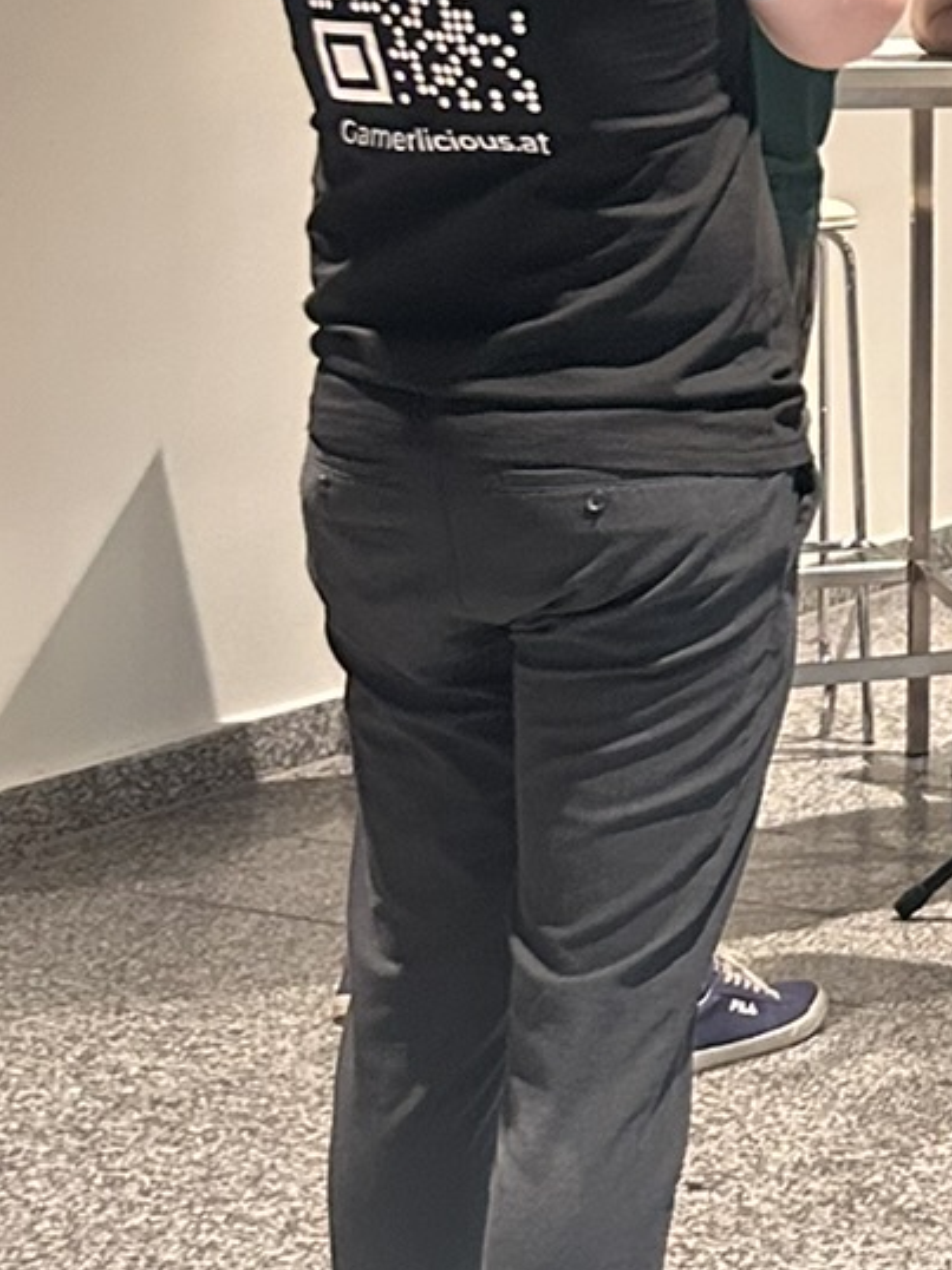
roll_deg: +1.1
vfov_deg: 19.5
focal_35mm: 99
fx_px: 3633
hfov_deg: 13.6
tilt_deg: -2.1
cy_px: 113
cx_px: 1618
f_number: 1.5
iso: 250
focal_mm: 5.7
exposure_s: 1/60
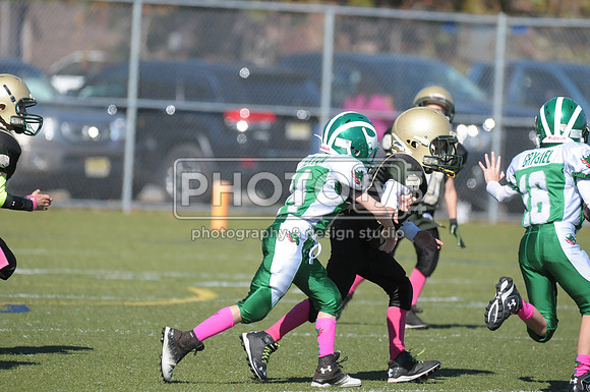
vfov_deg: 3.3
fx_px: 6874
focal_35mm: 420
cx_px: 295
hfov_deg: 4.9
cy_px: 196
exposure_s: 1/6400
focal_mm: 280
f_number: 4
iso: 1000
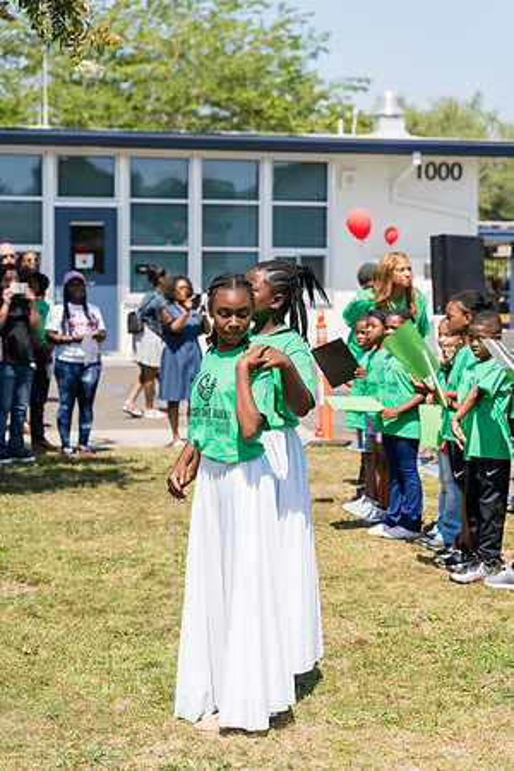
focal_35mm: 70
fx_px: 1499
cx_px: 257
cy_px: 386
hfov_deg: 19.5
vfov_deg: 28.8
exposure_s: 1/800
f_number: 4
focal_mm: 70
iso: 100
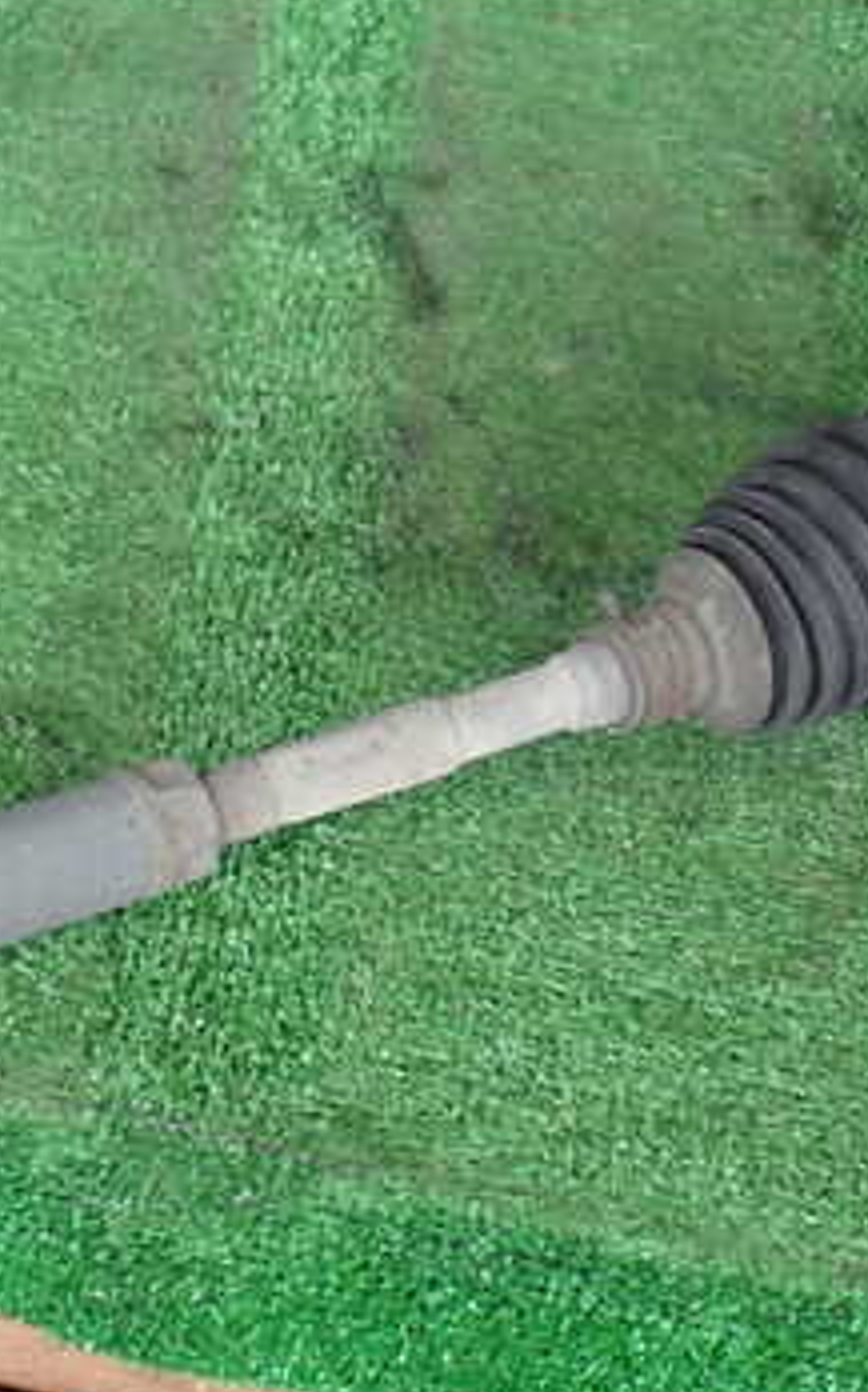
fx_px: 2843
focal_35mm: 75
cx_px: 112
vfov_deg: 27.5
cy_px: 816
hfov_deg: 17.1
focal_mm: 7.31
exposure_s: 1/50
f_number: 2.8
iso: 200
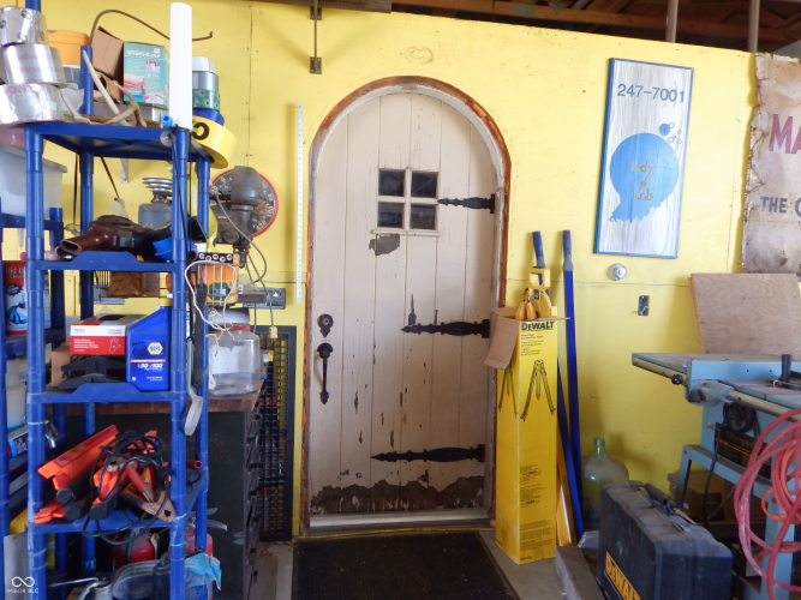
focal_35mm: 22
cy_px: 300
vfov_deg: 61.1
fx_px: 509
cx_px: 400
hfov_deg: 76.4
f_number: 3
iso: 125
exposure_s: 1/50
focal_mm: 4
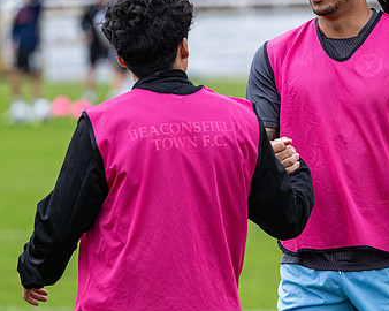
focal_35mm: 379
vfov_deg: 4.1
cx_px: 305
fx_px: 4361
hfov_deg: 5.1
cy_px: 114
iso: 1000
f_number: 2.8
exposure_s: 1/1000
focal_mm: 135
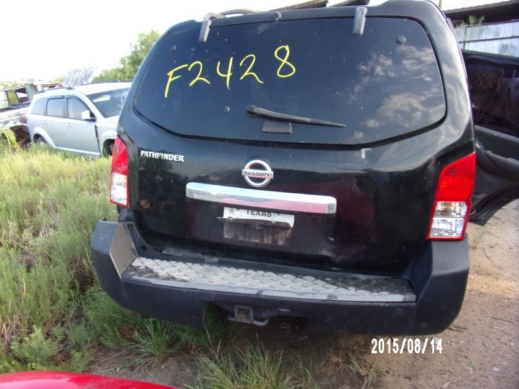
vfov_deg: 56.8
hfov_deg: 71.6
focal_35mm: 24
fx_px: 360
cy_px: 194
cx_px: 260
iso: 80
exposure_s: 1/100
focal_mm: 4.3
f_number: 3.3
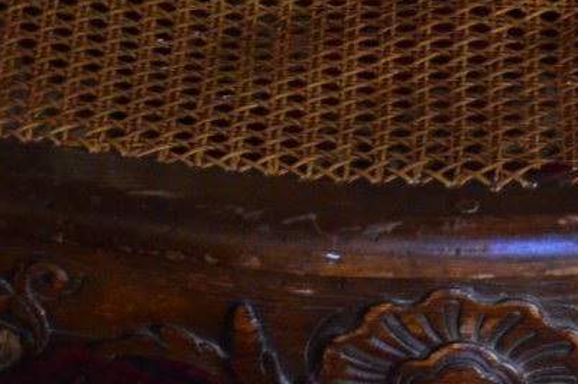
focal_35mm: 315
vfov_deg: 4.3
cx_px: 438
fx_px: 5053
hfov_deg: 6.5
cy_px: 452
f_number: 5.3
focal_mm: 70
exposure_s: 1/50
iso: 3200
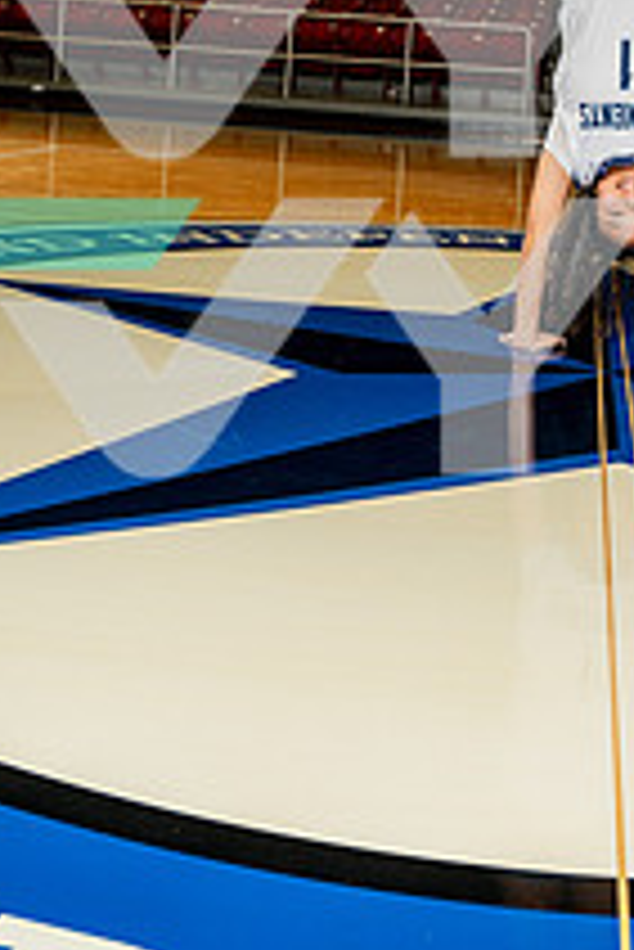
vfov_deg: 36.6
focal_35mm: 49
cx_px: 603
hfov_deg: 26.4
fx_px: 1292
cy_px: 23
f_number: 5.6
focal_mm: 23
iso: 640
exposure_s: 1/250
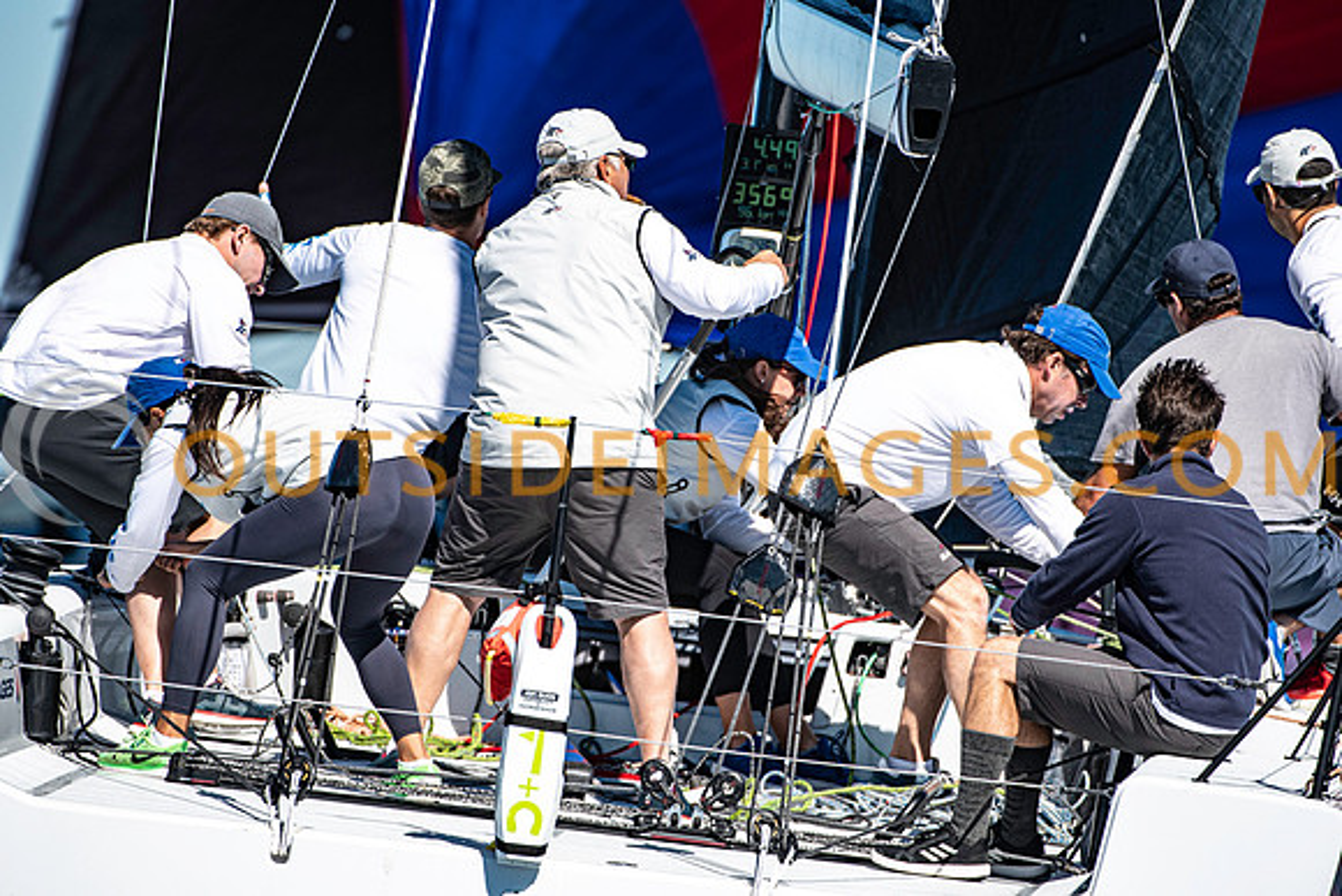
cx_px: 671
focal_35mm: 570
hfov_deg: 3.6
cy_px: 448
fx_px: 21252
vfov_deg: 2.4
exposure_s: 1/3200
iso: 320
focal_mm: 380
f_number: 5
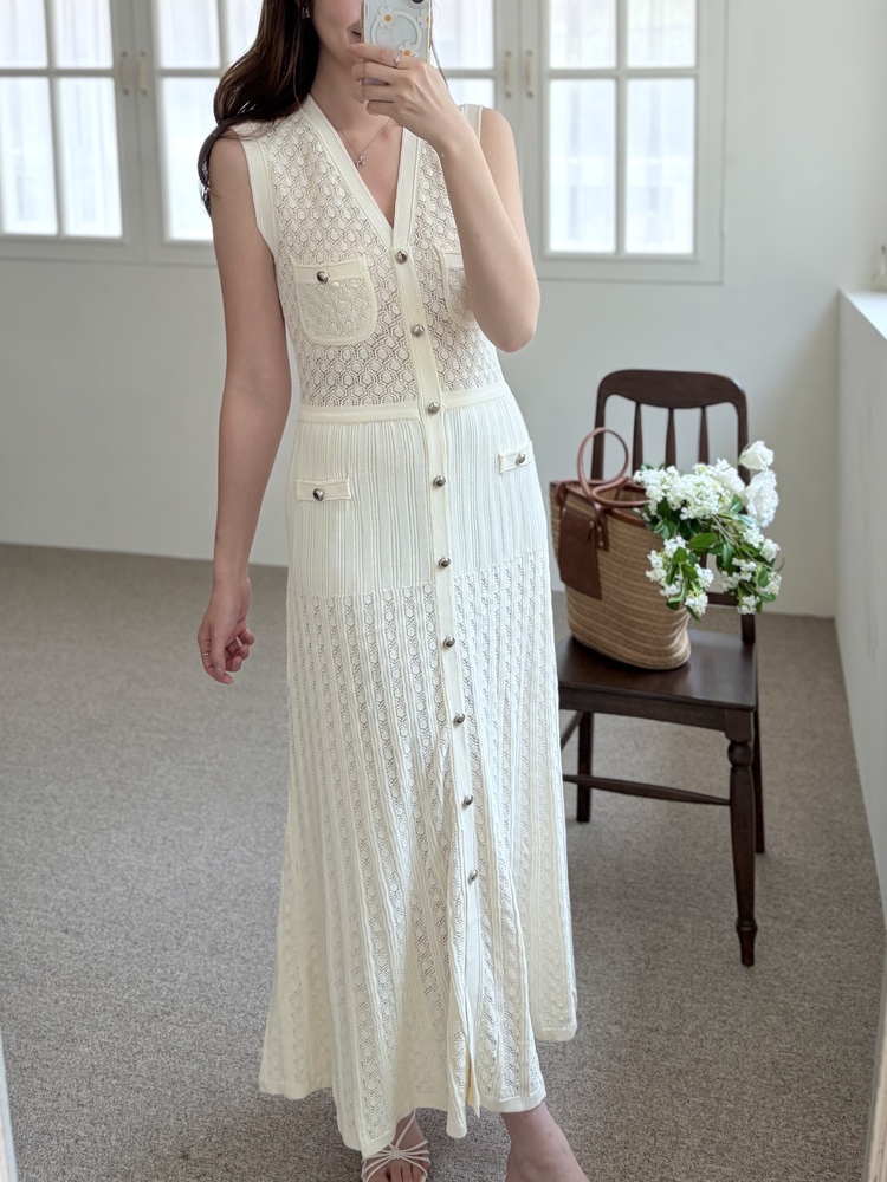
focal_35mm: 26
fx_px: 888
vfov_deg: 67.3
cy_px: 591
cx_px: 444
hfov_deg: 53.1
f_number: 1.6
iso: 32
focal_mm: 5.96
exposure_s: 1/162
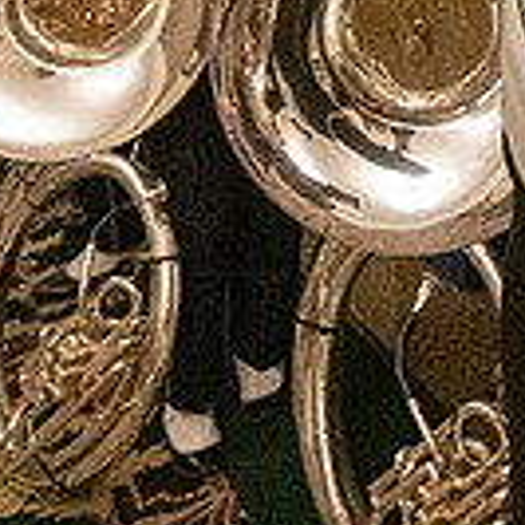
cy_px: -199
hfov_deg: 30.7
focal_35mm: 52
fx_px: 892
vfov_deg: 26.5
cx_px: 513
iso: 16000
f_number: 4.5
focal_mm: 14
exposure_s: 1/250
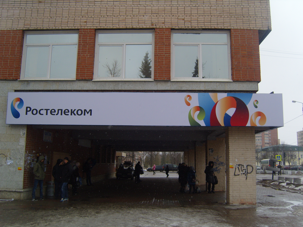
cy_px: 114
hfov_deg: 52.6
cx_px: 152
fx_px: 306
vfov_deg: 40.7
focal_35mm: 35
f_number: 2.8
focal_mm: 7.4
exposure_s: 1/350
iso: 80
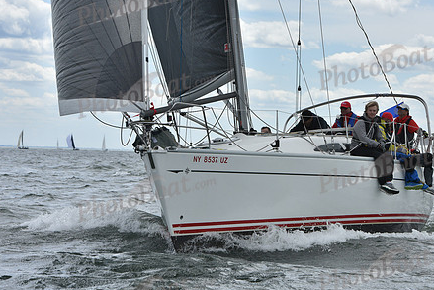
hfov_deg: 12.4
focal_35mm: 165
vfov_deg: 8.3
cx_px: 268
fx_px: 1990
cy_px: 130
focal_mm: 125
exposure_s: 1/1250
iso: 320
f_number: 9
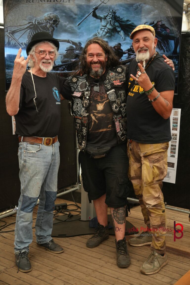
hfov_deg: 29.9
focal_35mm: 45
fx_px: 356
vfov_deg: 43.6
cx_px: 95
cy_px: 142
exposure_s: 1/160
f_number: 4
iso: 500
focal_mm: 30
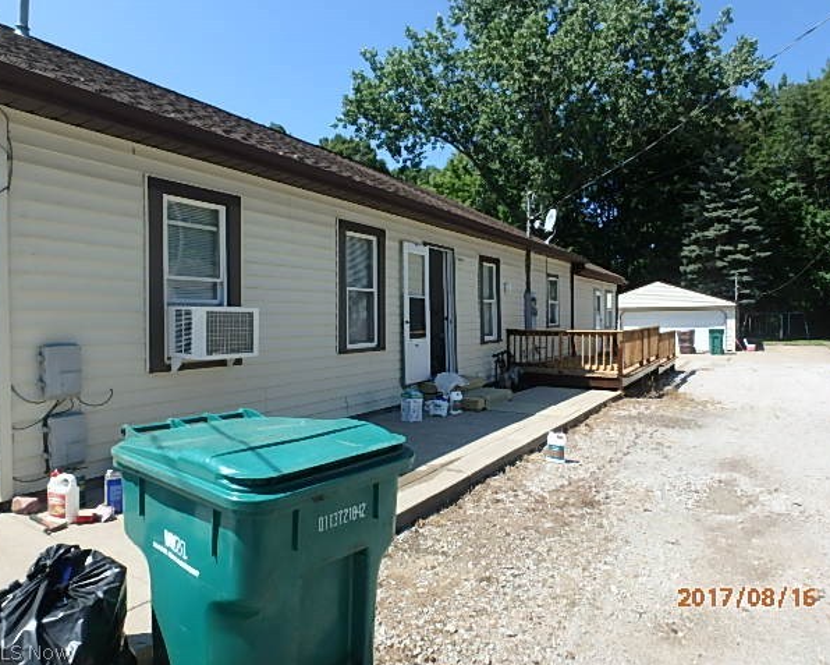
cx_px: 425
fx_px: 541
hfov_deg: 75.0
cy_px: 333
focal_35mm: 22
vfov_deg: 63.1
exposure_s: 1/800
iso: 125
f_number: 3.5
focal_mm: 3.7
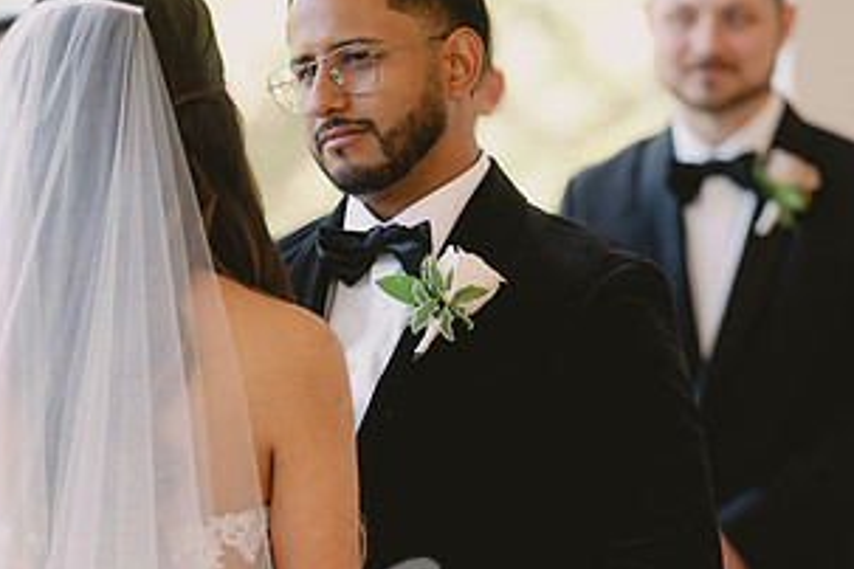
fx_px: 8397
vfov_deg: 3.9
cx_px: 276
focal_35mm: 354
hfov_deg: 5.8
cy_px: 400
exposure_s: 1/200
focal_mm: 185
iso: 1000
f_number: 2.8
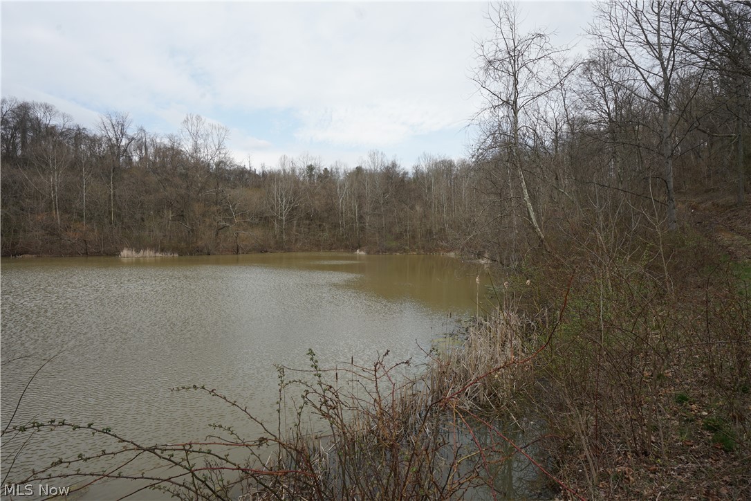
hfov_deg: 96.7
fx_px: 334
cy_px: 250
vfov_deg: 73.7
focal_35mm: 16
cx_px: 376
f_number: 9
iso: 100
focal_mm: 16
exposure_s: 1/160
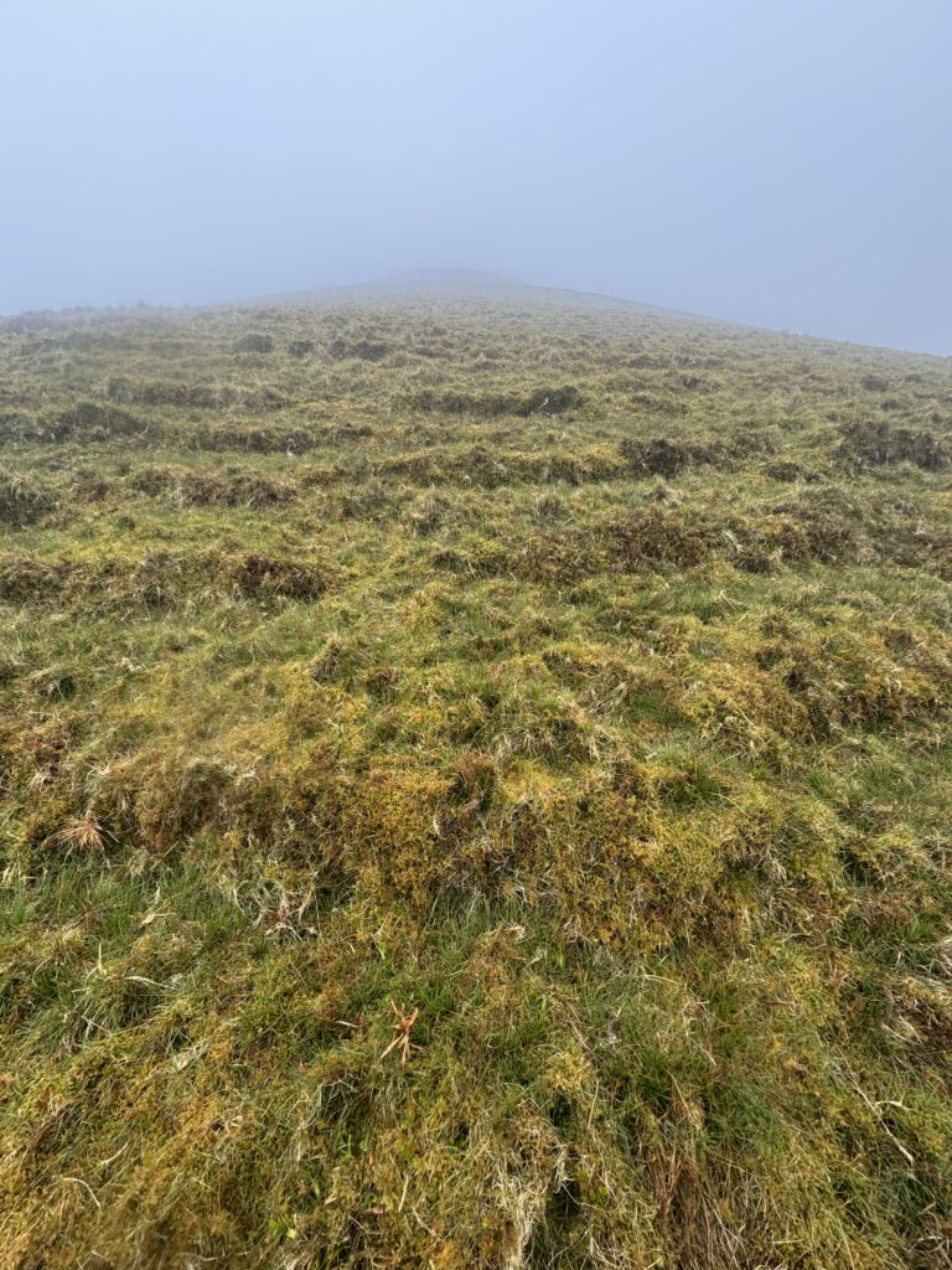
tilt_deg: -11.5
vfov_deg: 102.1
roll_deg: +1.3
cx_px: 476
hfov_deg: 85.7
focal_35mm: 14
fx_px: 513
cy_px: 635
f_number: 2.2
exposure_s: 1/99
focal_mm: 2.22
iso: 64
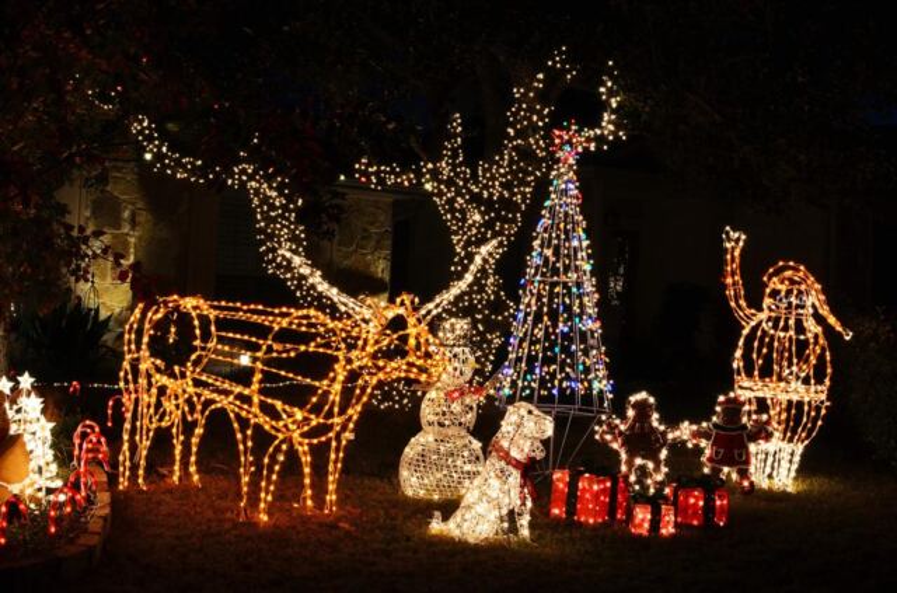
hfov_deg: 37.9
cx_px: 448
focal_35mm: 52
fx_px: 1305
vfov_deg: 25.6
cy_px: 296
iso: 800
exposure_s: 1/1.3
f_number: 16
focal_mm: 35
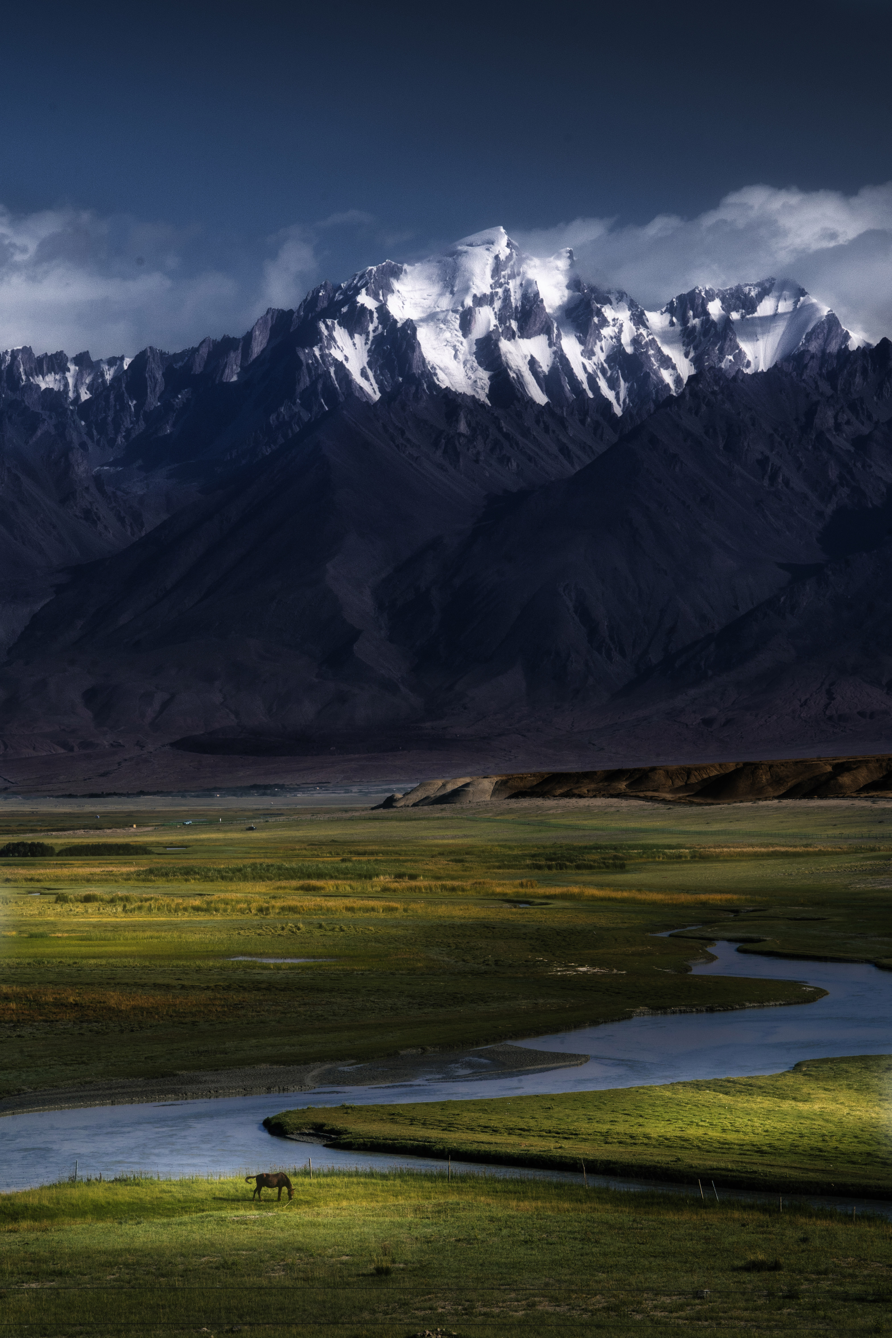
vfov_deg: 19.5
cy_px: 669
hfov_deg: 13.0
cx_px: 446
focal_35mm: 105
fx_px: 3902
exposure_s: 1/160
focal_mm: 105
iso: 200
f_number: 22
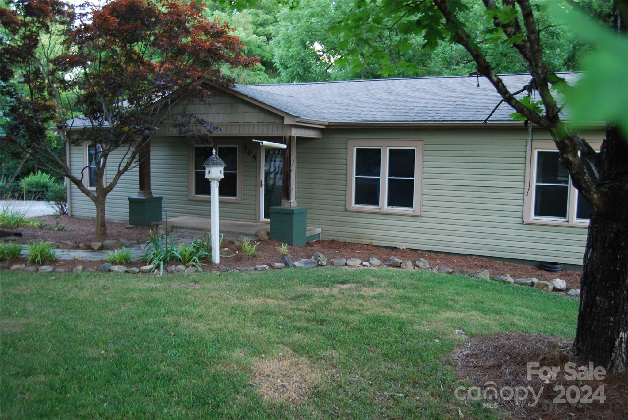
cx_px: 314
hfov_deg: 61.9
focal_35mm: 30
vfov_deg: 43.7
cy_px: 210
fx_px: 524
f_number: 3.8
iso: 400
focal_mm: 20
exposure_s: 1/15
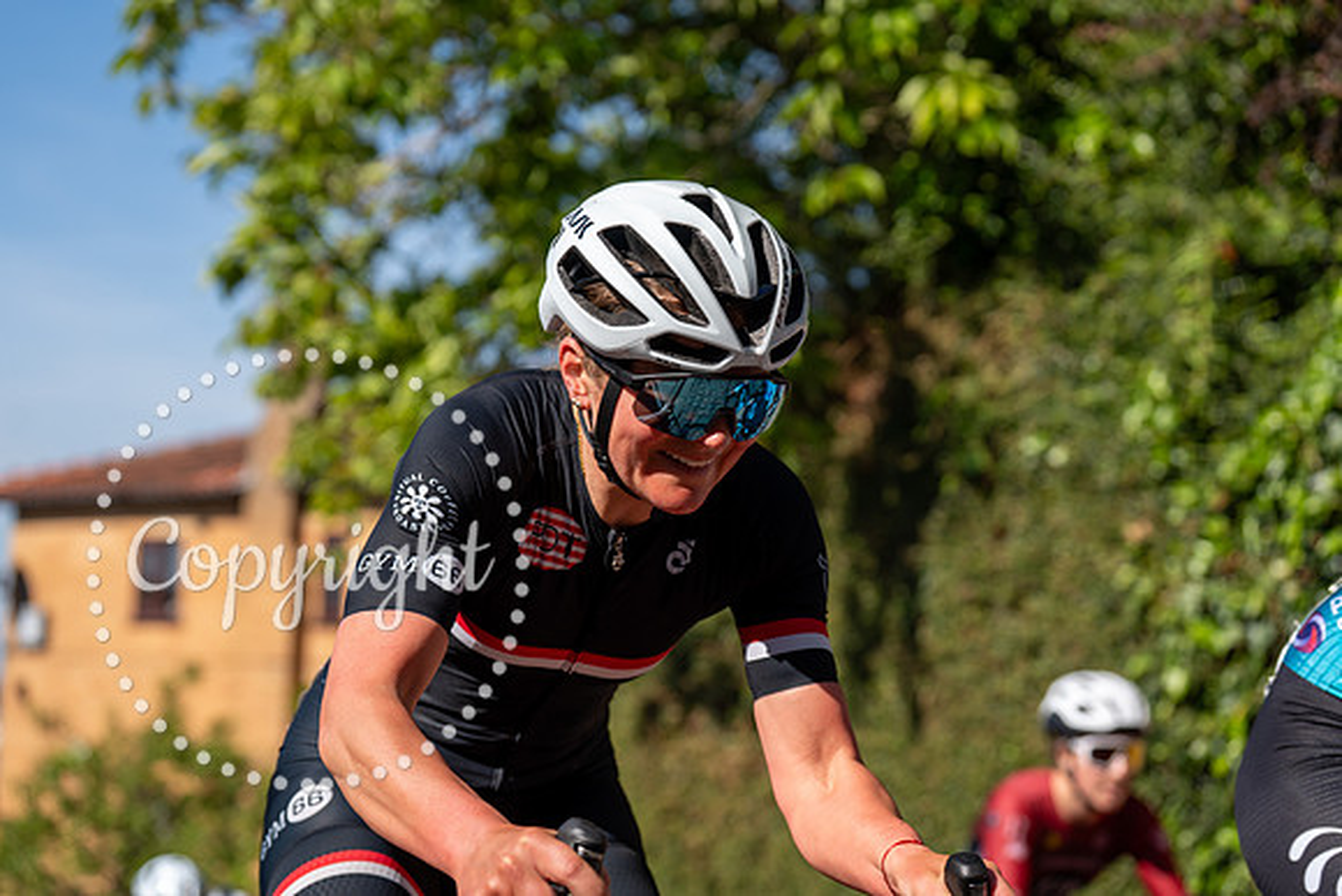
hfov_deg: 28.8
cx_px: 671
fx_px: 2610
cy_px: 448
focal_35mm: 70
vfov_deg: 19.5
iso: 100
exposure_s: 1/1000
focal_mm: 70
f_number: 3.5
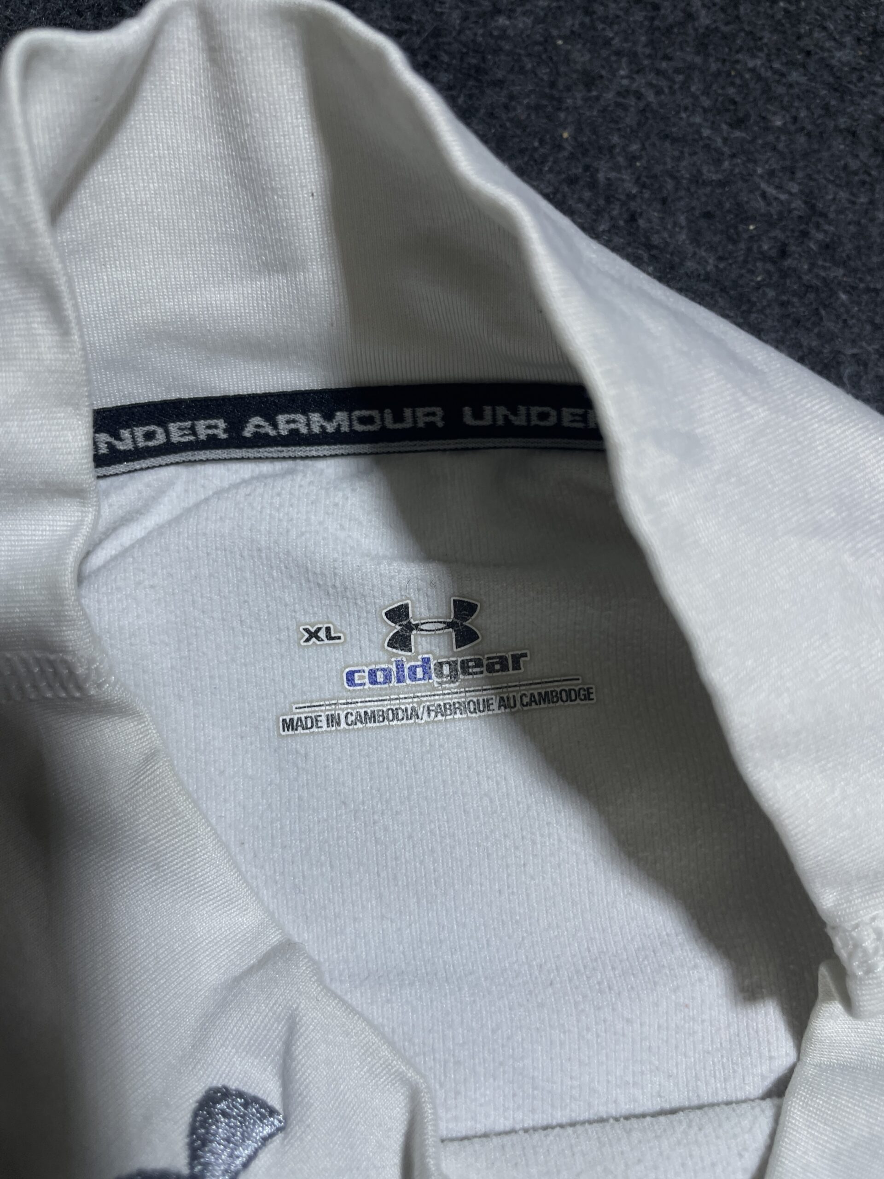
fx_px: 885
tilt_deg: -41.8
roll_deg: -4.1
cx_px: 442
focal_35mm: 26
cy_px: 590
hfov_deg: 53.1
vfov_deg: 67.3
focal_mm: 4.2
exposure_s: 1/102
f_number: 1.6
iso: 32
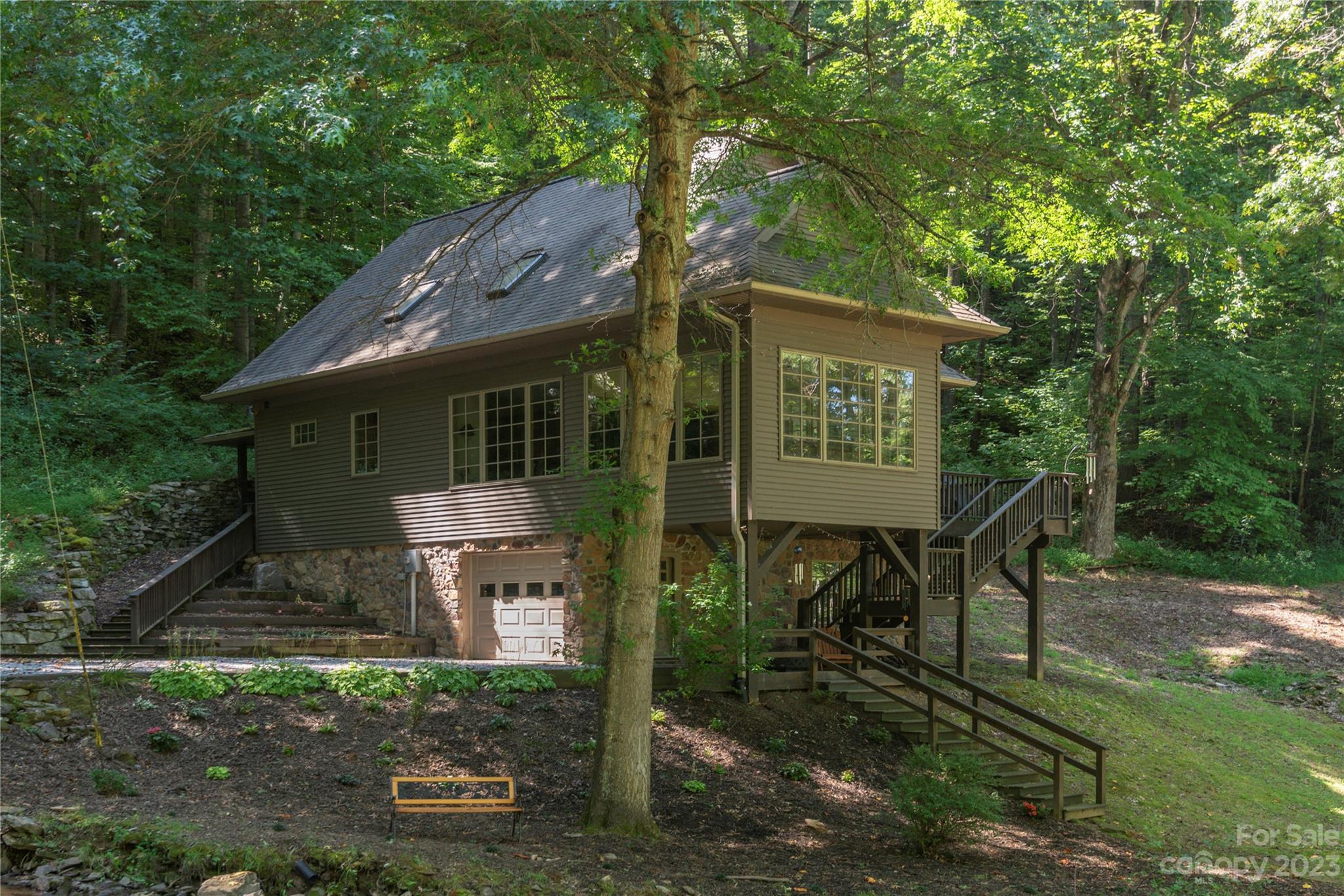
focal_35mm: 35
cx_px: 672
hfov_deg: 54.4
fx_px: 1307
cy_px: 448
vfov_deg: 37.9
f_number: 7.1
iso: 320
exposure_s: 1/60
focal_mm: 35
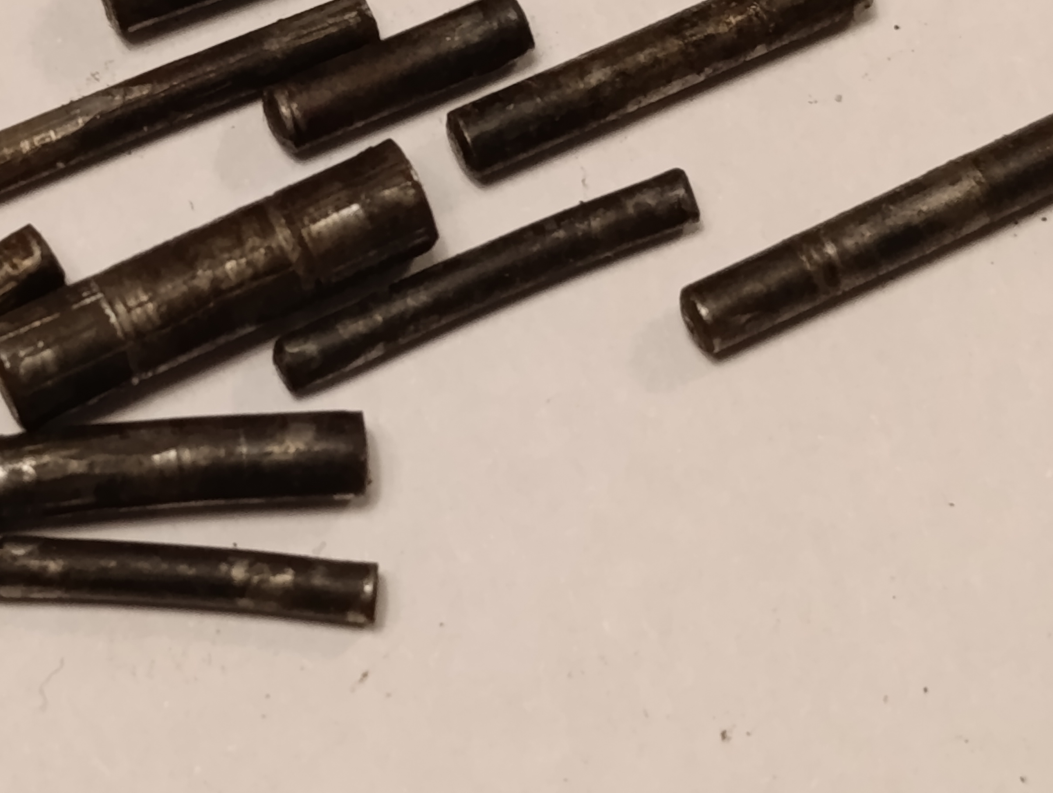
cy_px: 283
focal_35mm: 156
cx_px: 345
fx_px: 4753
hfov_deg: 12.6
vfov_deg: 9.5
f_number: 1.6
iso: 800
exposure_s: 1/100
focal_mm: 6.14
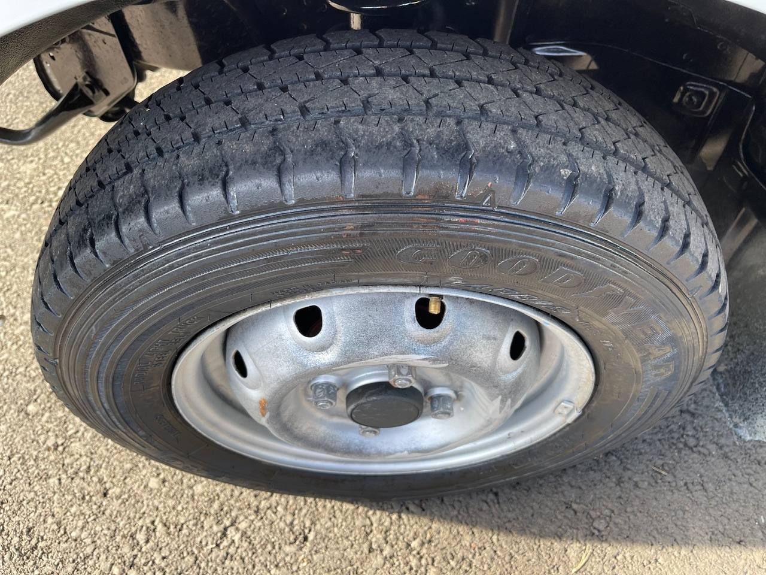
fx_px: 553
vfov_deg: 54.9
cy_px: 288
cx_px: 383
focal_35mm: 25
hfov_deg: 69.4
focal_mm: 5.1
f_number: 1.6
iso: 32
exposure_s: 1/127
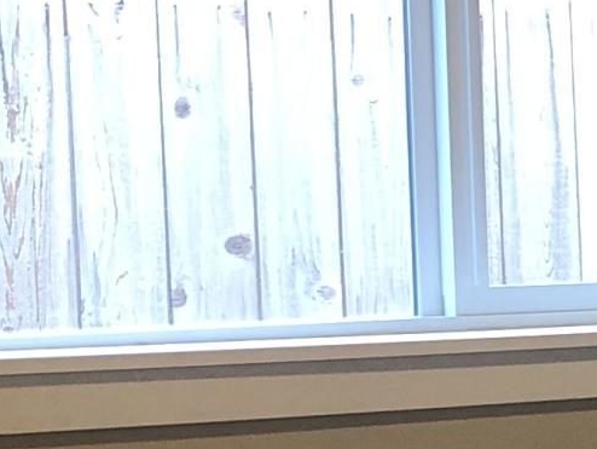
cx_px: 1448
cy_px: 408
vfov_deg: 8.7
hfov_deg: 10.1
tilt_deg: -4.2
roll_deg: +0.9
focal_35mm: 170
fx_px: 2933
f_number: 1.8
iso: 32
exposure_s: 1/30
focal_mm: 3.99
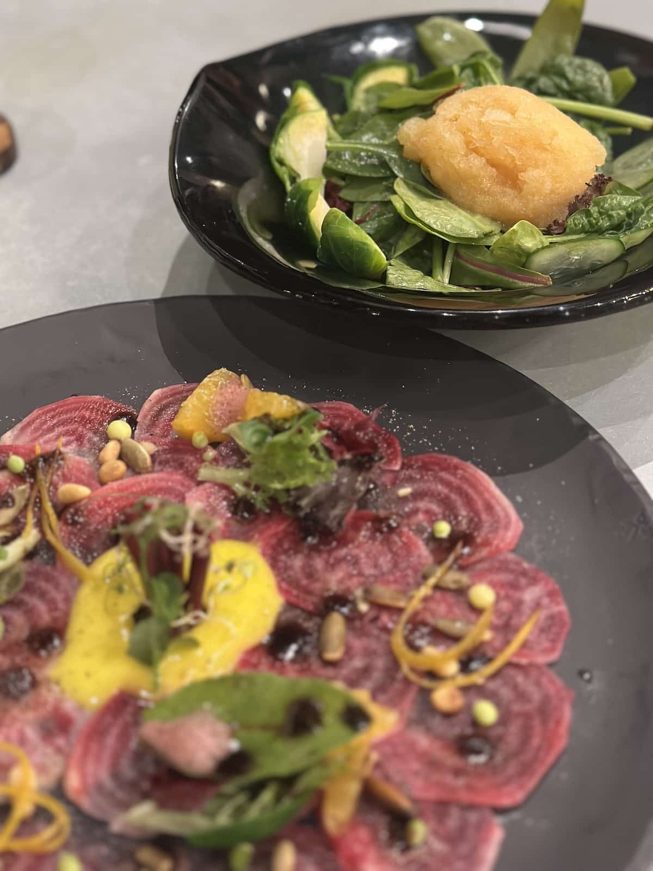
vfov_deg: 39.7
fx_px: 1207
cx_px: 326
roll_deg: +2.8
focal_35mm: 48
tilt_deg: -42.2
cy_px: 436
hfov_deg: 30.3
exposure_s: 1/30
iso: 1000
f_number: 1.78
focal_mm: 6.86
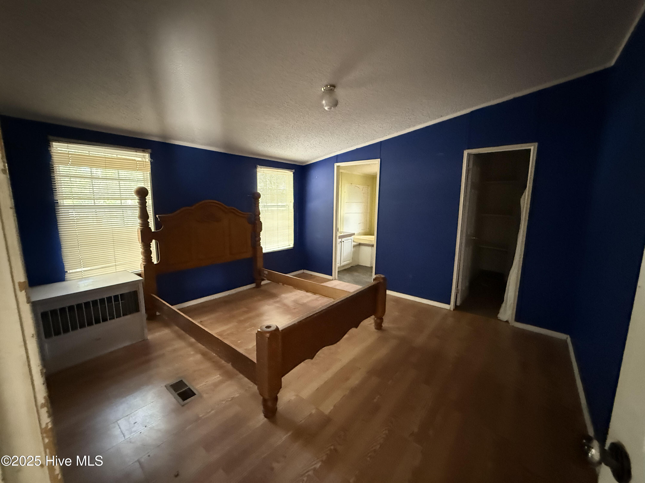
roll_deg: -0.9
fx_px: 261
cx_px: 322
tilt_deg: -7.8
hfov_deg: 102.1
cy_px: 242
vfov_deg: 85.7
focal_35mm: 14
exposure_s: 1/45
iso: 1250
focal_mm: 2.22
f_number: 2.2
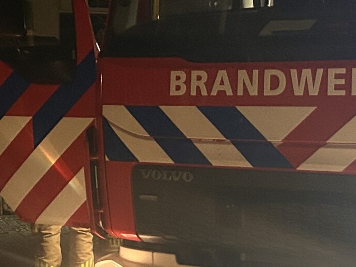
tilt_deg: -1.5
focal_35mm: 97
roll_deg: +0.0
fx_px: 998
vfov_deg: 15.2
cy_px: 117
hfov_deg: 20.1
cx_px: 252
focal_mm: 5.7
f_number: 1.5
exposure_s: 1/33
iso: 500
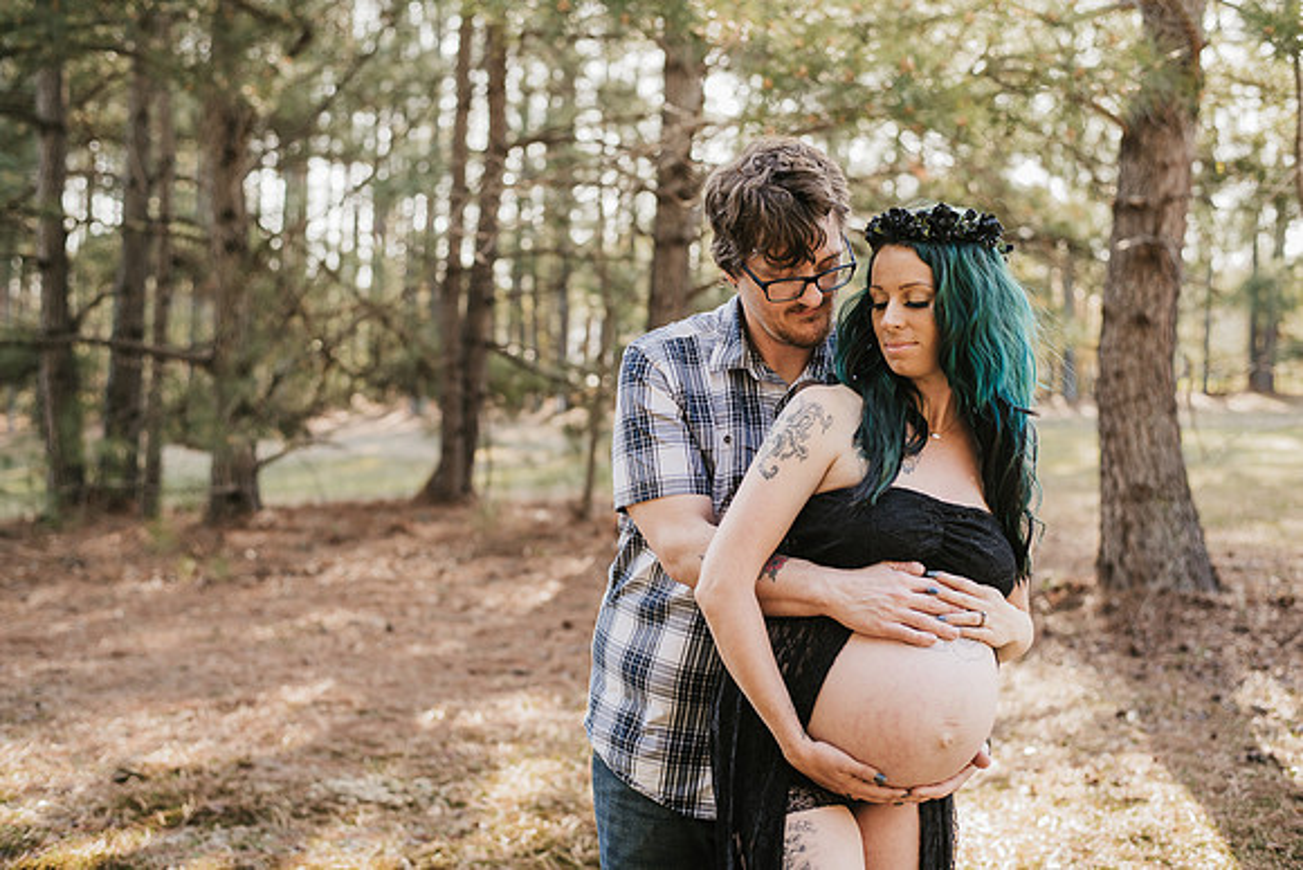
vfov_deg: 27.0
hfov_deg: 39.6
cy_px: 435
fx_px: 1810
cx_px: 652
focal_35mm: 50
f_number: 2.8
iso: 100
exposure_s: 1/125
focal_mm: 50
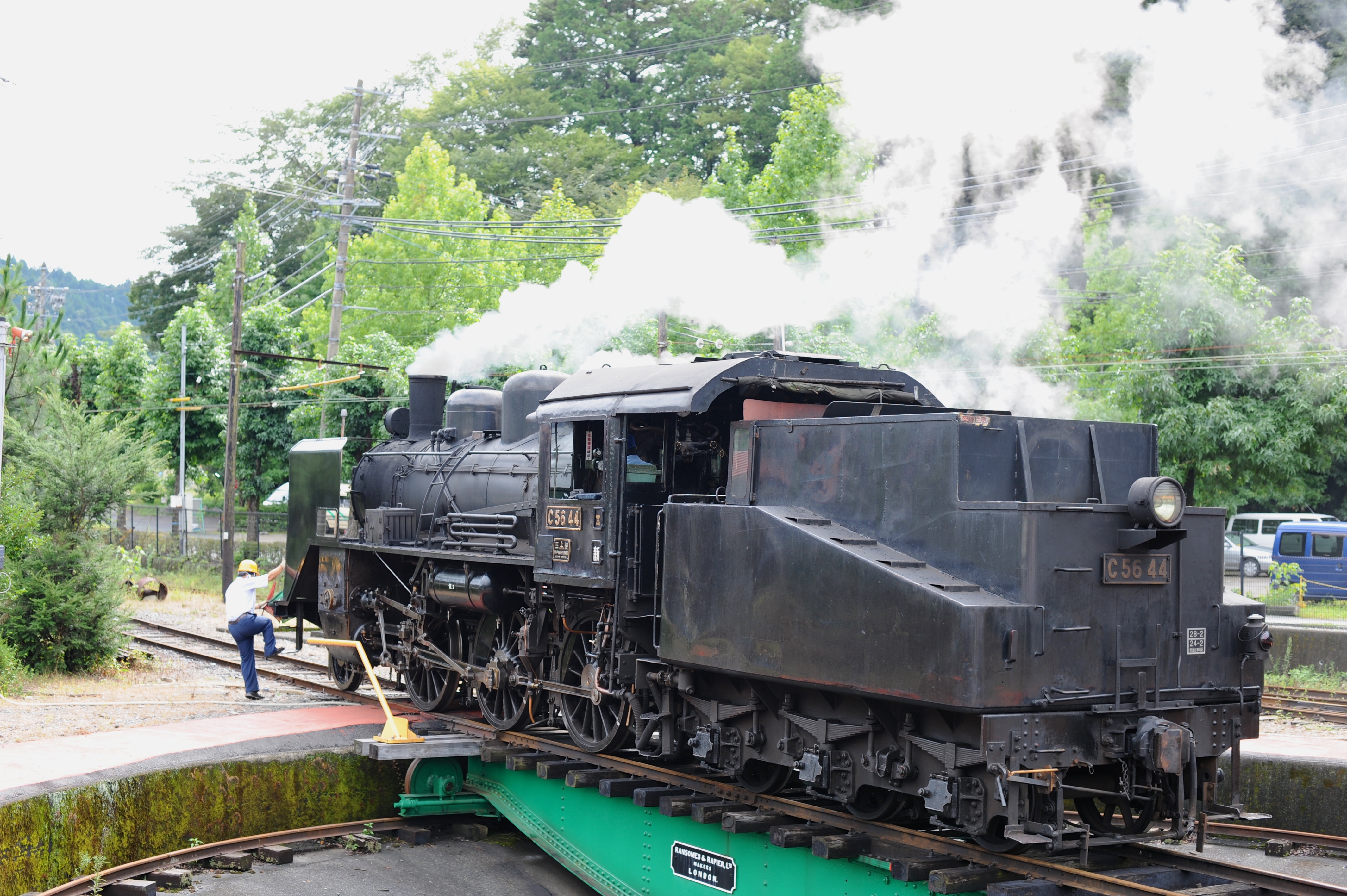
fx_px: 1870
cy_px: 448
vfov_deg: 27.0
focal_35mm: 50
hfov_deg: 39.6
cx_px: 674
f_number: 4.5
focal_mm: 50
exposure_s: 1/250
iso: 250
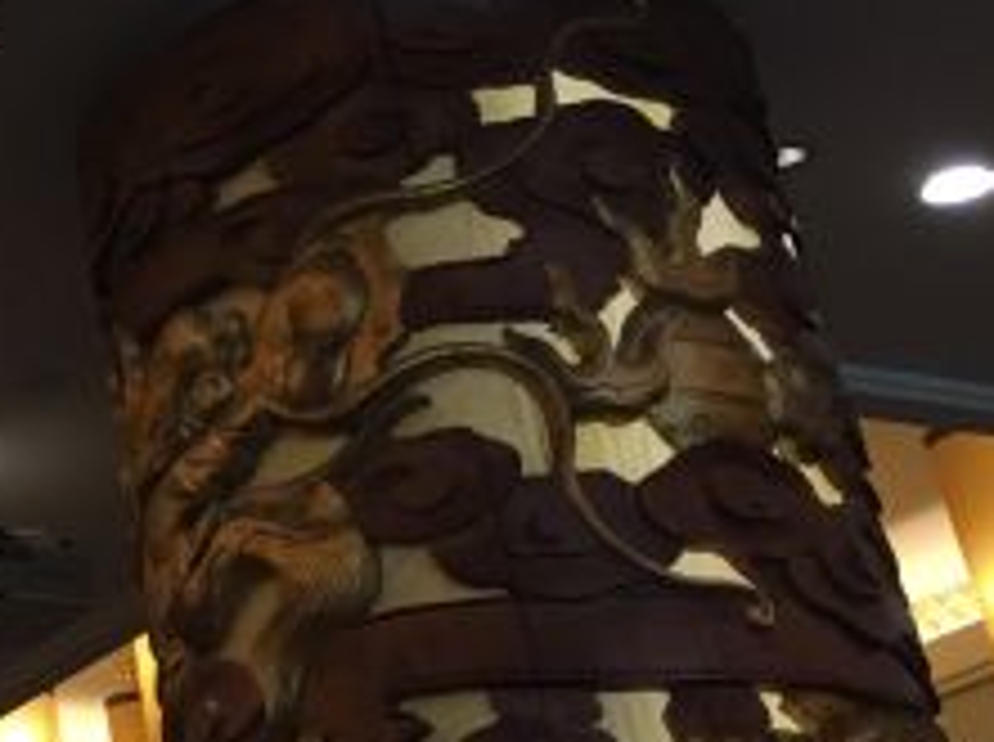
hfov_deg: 18.6
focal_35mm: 92
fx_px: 2637
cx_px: -544
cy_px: 83
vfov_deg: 15.8
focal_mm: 4.15
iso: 50
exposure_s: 1/33
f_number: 2.2
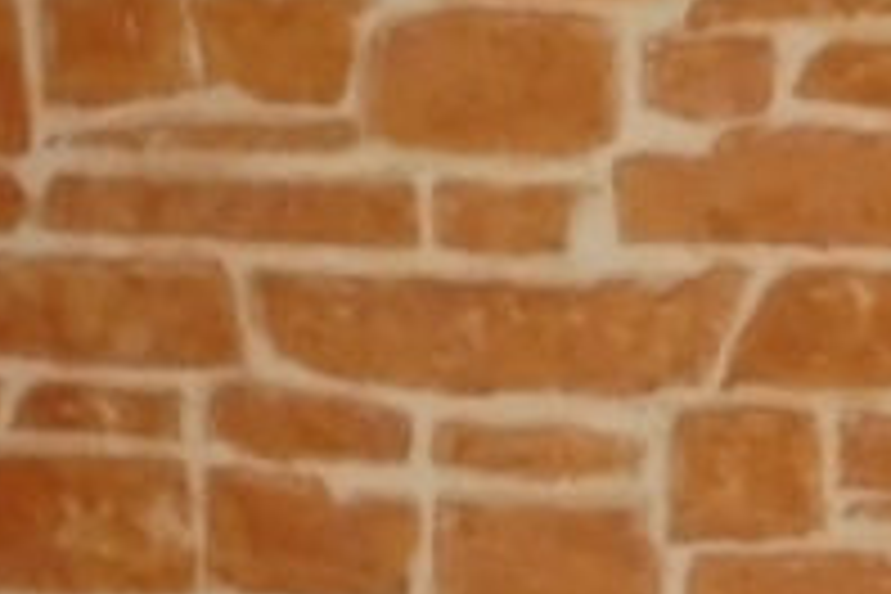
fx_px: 6533
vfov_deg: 5.0
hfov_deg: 7.6
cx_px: 1584
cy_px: 1503
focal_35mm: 264
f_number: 4.8
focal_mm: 8.9
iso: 640
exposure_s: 1/60
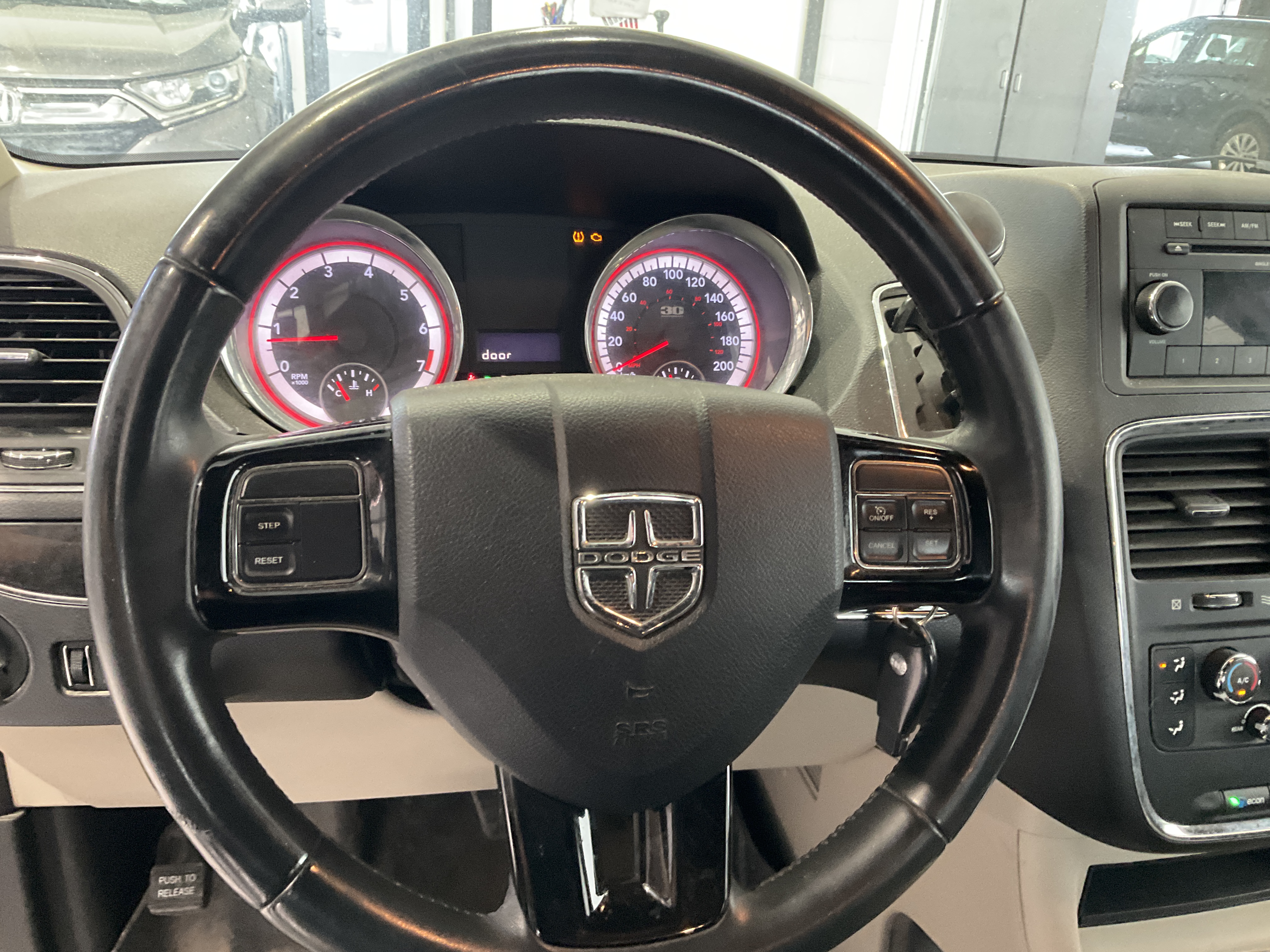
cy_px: 476
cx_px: 635
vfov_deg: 48.2
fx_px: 1064
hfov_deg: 61.7
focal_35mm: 29
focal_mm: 3
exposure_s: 1/40
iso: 320
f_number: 1.8
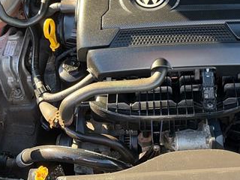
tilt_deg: -46.4
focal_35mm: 52
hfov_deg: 36.1
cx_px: 175
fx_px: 361
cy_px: 4
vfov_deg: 26.7
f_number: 1.6
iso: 125
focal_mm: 5.96
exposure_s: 1/196
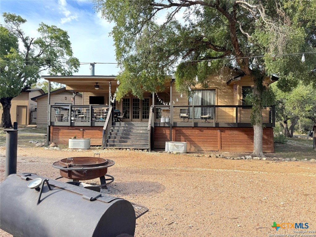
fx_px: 219
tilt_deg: +2.6
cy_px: 118
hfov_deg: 71.6
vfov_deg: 56.8
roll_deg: -0.7
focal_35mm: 24
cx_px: 158
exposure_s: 1/1524
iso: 80
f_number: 1.78
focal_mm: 6.76
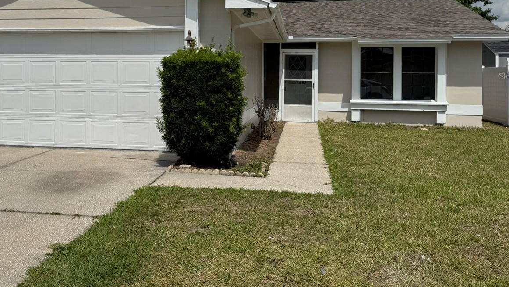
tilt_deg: +0.9
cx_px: 190
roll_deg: -0.8
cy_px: 76
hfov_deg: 54.6
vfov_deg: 32.3
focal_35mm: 36
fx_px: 486
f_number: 1.78
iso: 80
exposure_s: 1/12346
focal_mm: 6.76
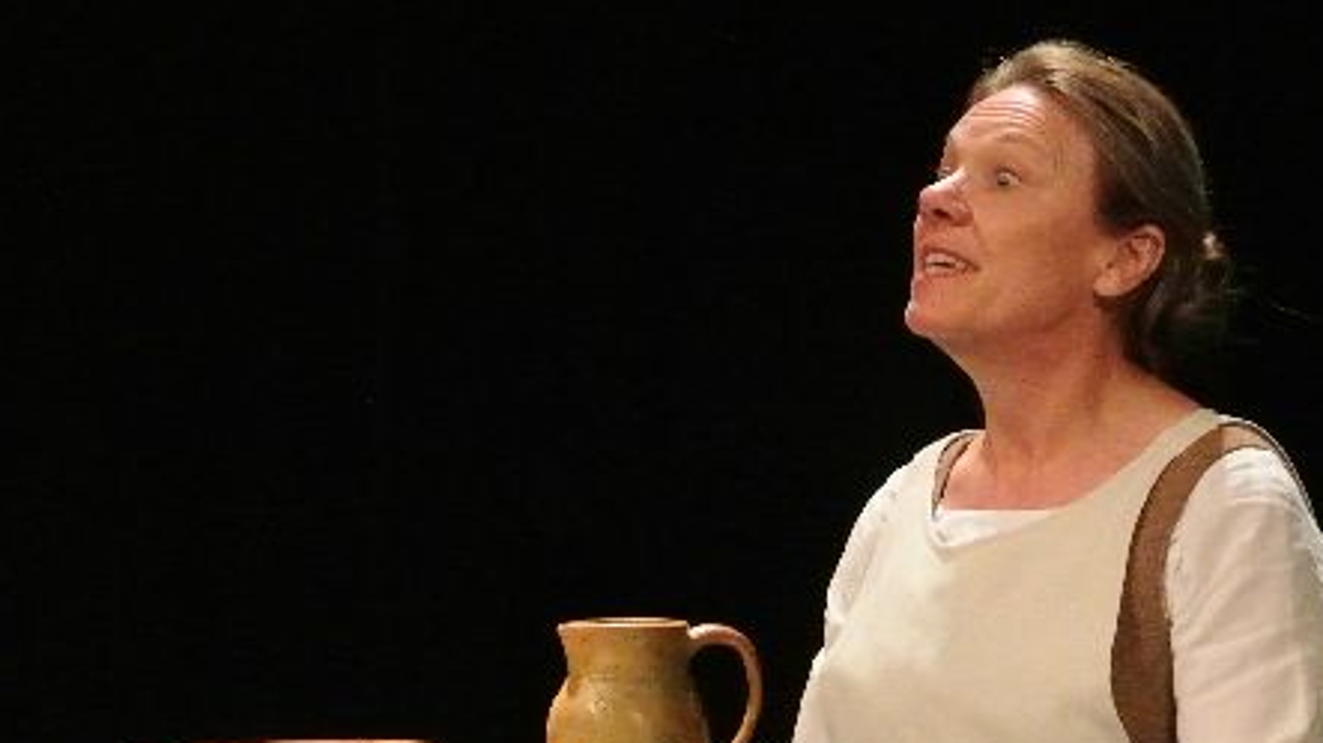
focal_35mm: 352
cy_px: 485
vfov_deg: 3.4
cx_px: 926
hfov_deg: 6.1
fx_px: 12346
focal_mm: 69
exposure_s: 1/80
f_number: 4.8
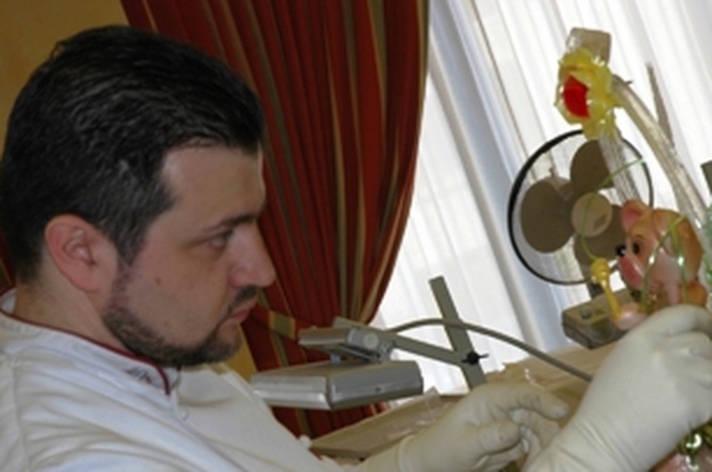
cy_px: 302
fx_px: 2404
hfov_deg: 16.8
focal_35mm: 122
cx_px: 413
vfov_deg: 11.2
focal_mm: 55
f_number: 13
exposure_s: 1/8
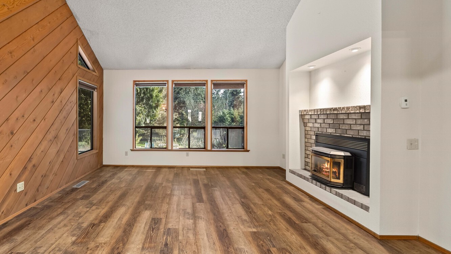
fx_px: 191
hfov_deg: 98.0
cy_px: 120
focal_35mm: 16
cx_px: 179
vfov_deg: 67.0
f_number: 7.1
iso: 1000
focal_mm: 12
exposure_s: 1/2.5
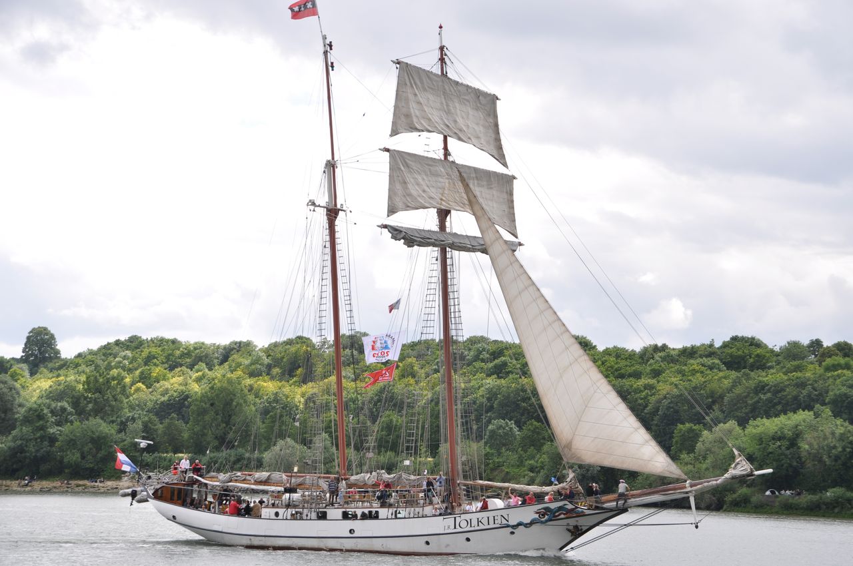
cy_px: 283
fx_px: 2556
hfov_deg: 18.9
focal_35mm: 108
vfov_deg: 12.6
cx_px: 426
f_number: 7.1
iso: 200
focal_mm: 72
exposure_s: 1/250
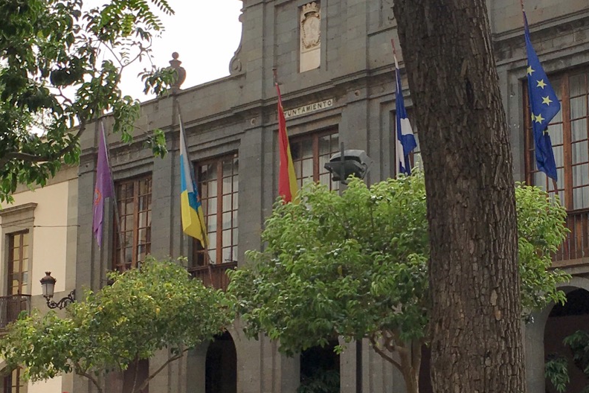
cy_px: 238
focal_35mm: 78
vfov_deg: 17.5
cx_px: 366
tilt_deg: +9.4
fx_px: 1276
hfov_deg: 25.9
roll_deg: +0.0
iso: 25
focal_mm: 4.15
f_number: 2.2
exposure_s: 1/1202
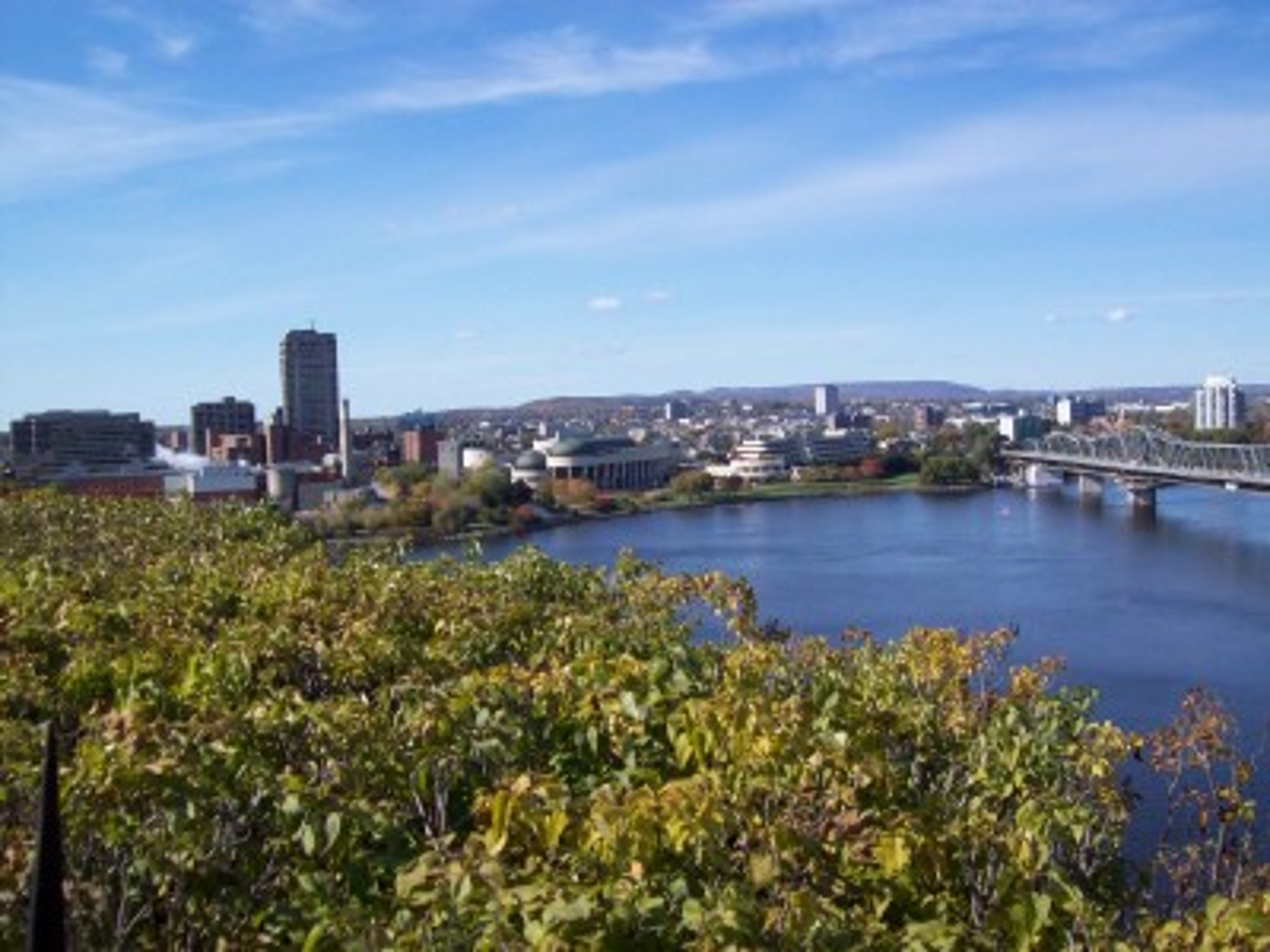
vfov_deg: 39.7
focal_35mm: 36
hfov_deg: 51.4
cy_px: 476
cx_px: 635
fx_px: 1321
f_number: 4.8
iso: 80
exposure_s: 1/537
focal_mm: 6
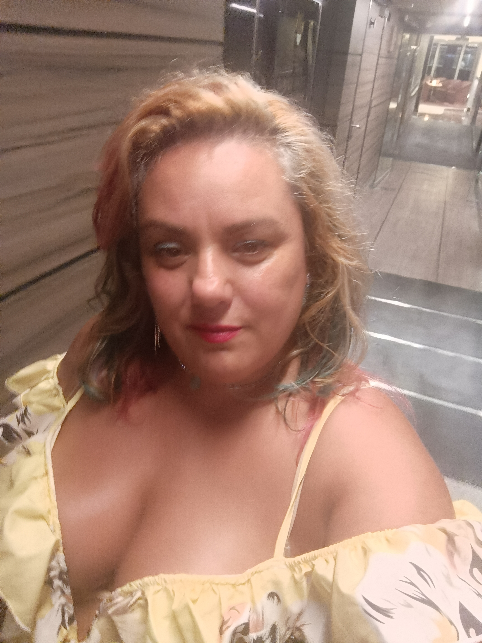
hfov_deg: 56.8
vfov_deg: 71.6
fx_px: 446
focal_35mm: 24
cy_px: 322
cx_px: 241
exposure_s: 1/25
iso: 379
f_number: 2.45
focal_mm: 3.24
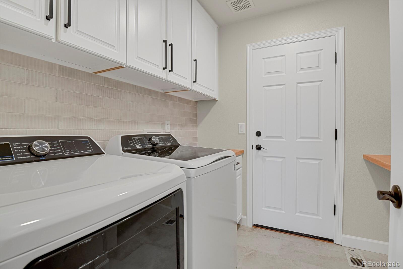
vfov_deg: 70.4
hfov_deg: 93.3
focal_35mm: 17
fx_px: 190
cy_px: 134
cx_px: 202
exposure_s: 1/20
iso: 5000
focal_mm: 17
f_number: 8
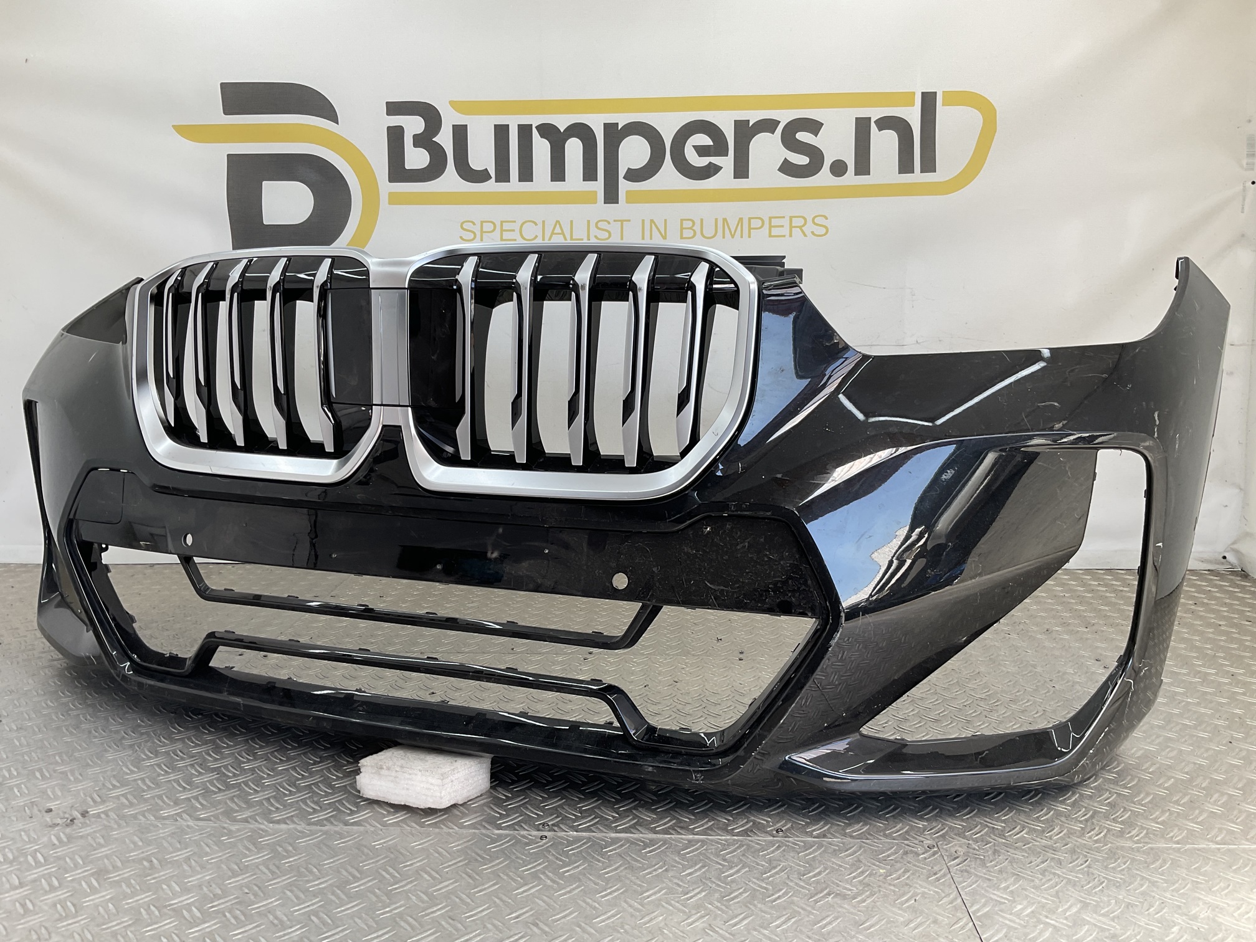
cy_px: 471
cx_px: 628
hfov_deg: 61.7
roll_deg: -1.1
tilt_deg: -10.6
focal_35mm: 29
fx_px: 1052
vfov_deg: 48.2
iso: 16
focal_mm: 3
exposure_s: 1/139
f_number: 1.8
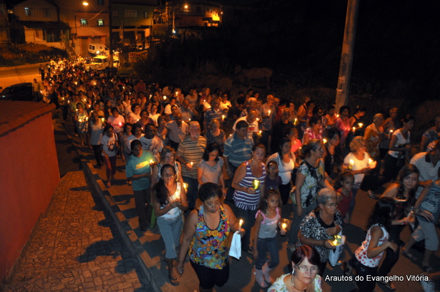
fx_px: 330
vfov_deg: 47.8
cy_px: 146
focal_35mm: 27
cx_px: 220
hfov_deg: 67.4
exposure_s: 1/25
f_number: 3.5
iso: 800
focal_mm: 18
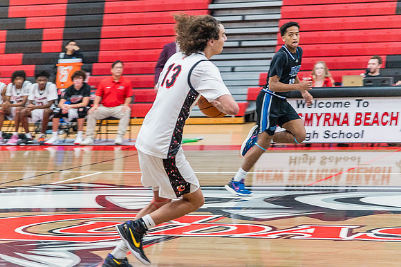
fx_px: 1336
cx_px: 200
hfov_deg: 17.1
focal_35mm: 120
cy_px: 134
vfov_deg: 11.4
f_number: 4
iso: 5000
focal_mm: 120
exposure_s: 1/320
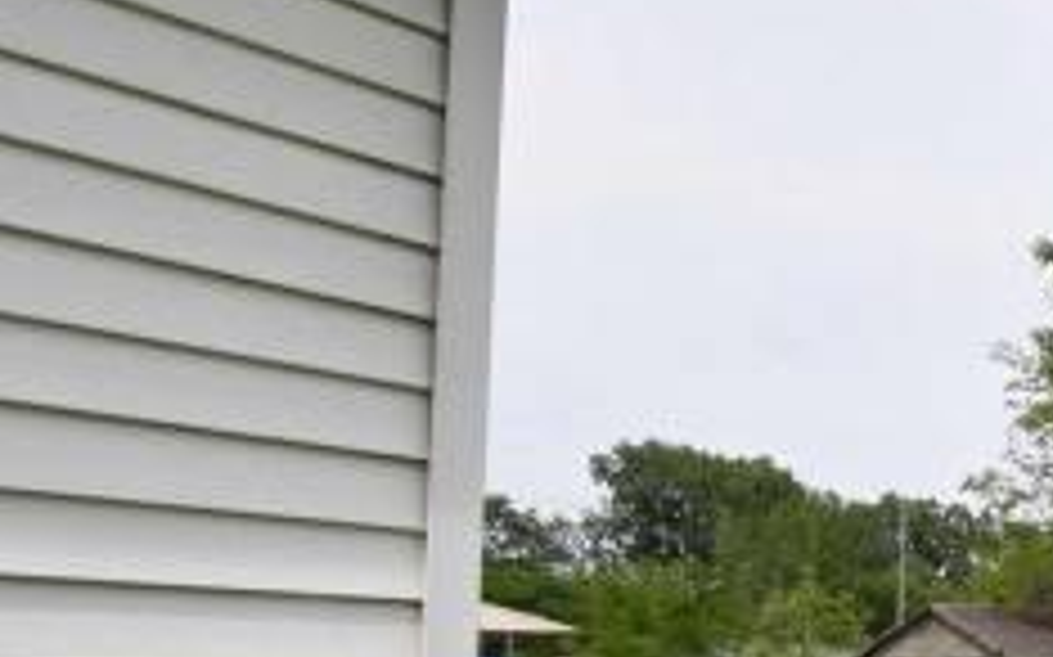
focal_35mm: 49
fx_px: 1406
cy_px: 706
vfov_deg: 24.7
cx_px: 1251
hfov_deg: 33.7
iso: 200
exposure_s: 1/400
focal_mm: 10
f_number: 10
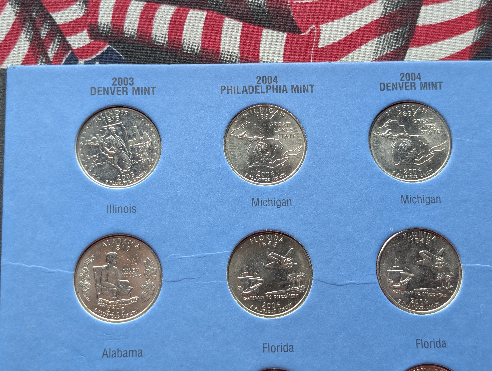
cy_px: 186
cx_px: 246
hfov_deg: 38.9
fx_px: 697
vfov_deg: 29.7
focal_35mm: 49
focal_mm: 6.9
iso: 190
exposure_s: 1/127
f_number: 1.68
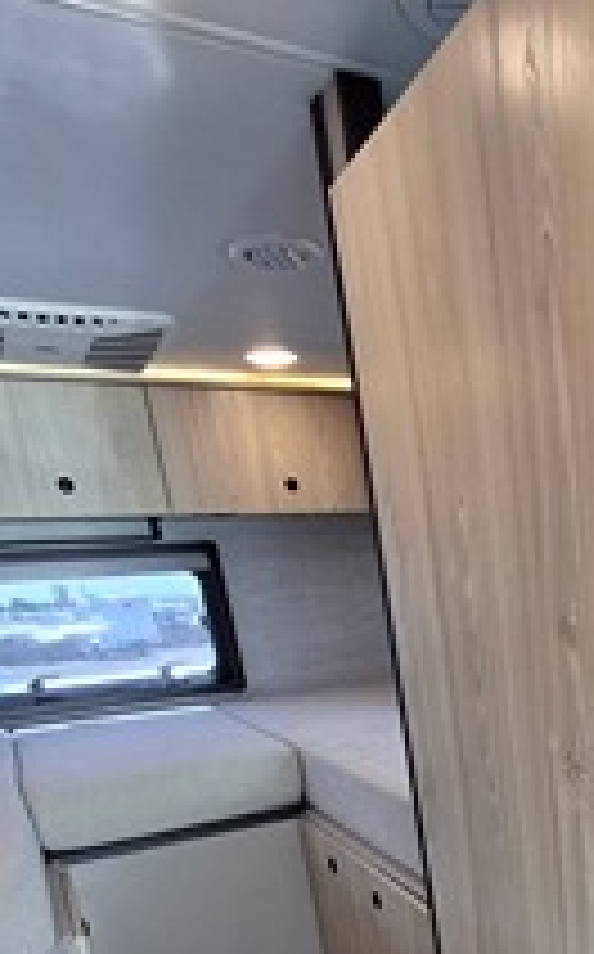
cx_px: 590
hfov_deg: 35.7
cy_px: 886
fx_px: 831
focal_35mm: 32
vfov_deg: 51.5
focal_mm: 1.64
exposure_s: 1/40
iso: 40
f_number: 2.2
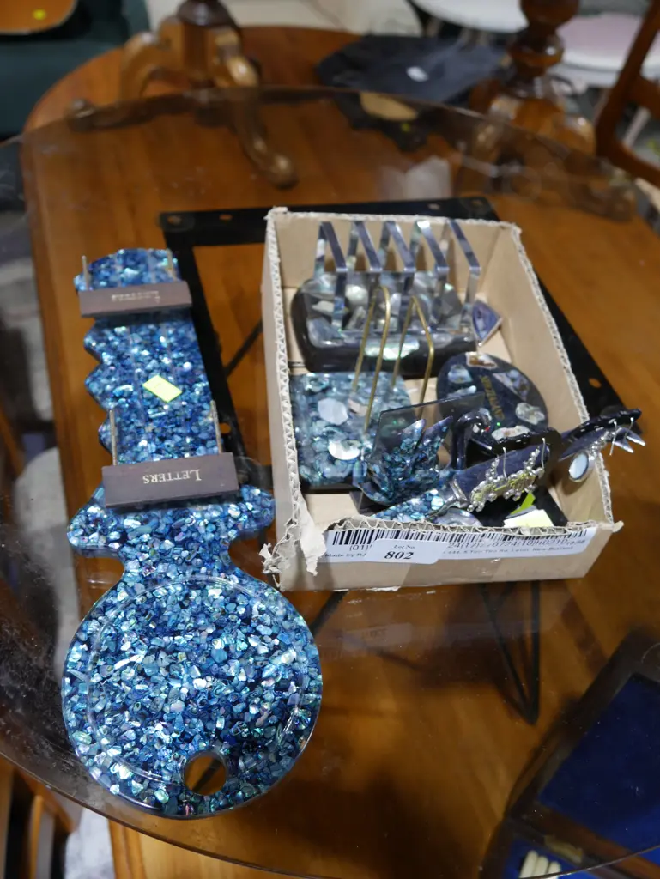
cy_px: 440
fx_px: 813
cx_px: 330
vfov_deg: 56.8
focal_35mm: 32
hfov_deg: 44.2
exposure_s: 1/60
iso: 400
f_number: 3.6
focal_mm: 16
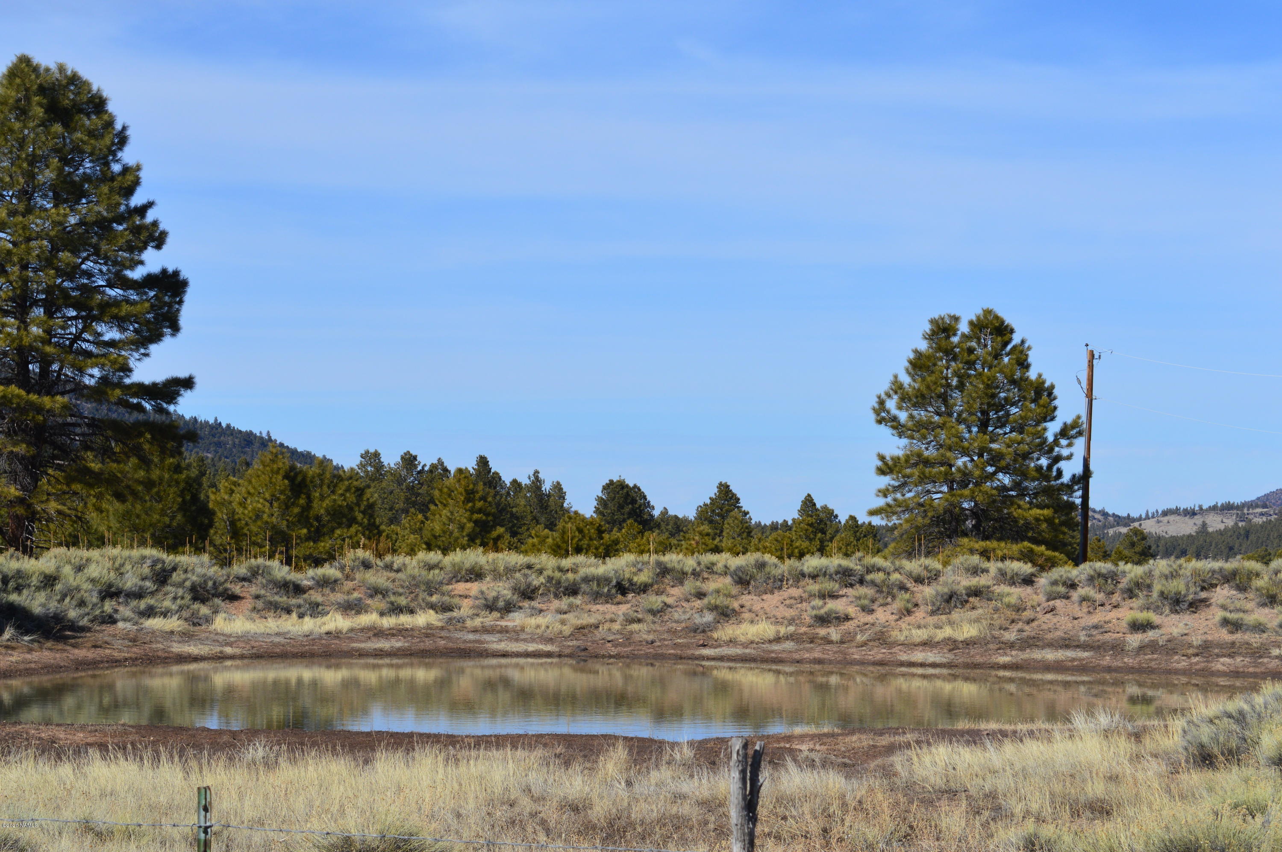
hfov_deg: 24.6
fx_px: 2935
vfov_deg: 16.5
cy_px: 426
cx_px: 641
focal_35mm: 82
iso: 250
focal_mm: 55
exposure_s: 1/500
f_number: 11
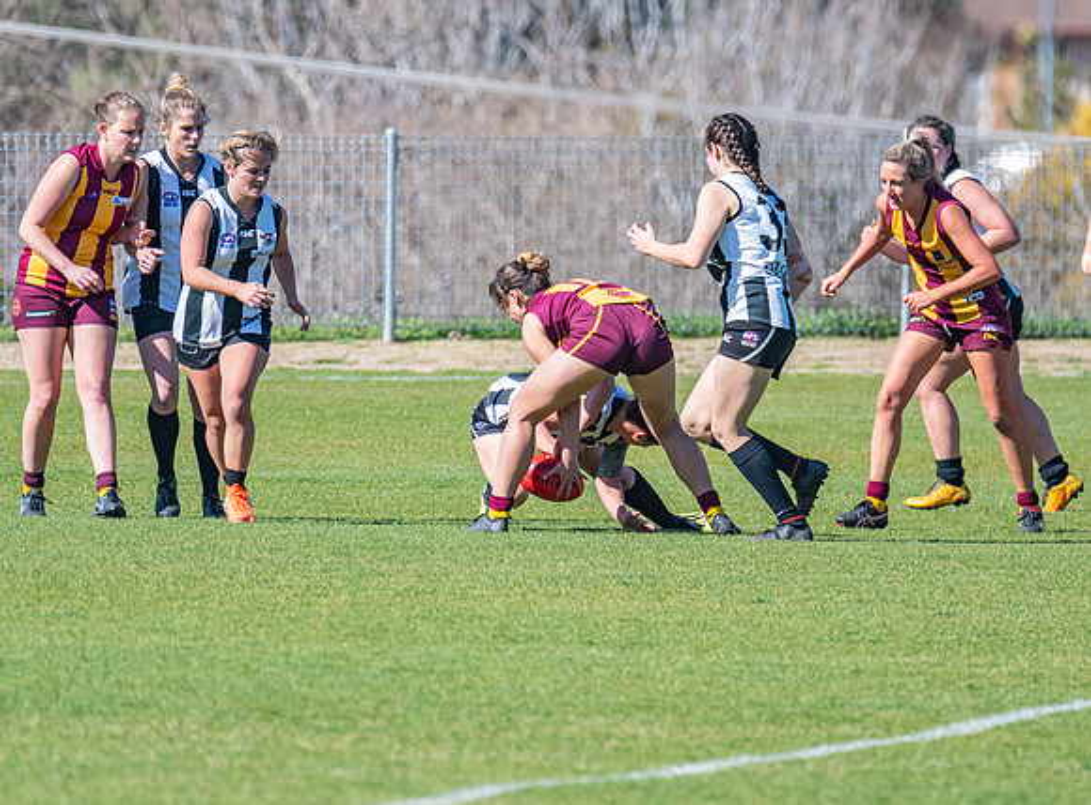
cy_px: 402
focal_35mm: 1006
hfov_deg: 2.0
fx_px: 31536
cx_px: 619
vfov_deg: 1.5
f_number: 8
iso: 800
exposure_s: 1/1600
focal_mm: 600
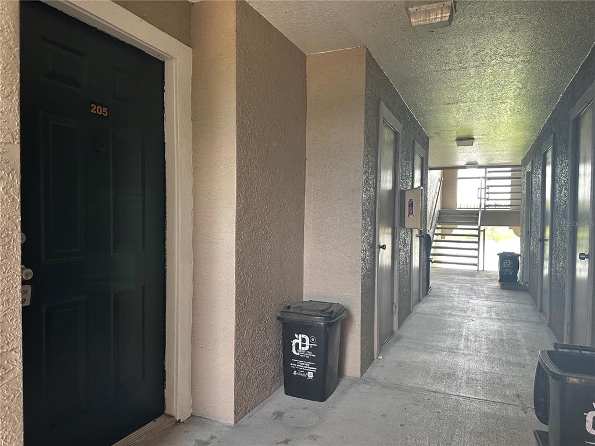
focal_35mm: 24
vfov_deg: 56.8
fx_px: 413
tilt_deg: -0.7
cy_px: 223
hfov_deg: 71.6
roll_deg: -1.6
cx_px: 298
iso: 200
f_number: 1.78
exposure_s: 1/121
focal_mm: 6.86
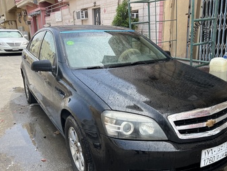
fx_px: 230
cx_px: 127
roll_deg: +0.1
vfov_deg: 40.5
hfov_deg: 52.5
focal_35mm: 35
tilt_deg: -19.1
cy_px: 108
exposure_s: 1/965
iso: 50
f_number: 1.5
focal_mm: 5.7
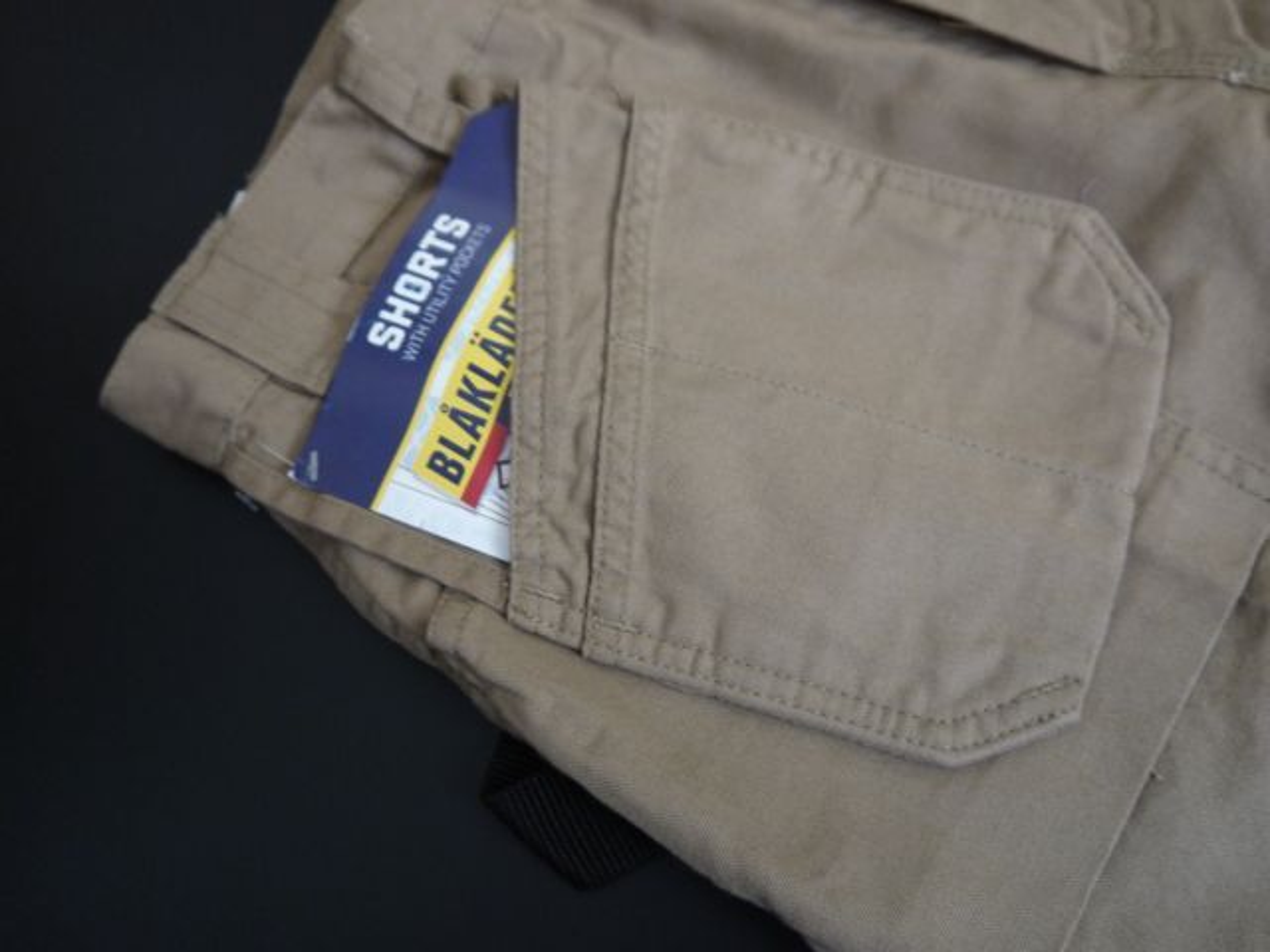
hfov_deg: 60.0
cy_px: 476
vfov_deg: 46.8
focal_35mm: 30
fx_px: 1101
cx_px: 635
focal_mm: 15
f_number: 3.6
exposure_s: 1/25
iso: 800
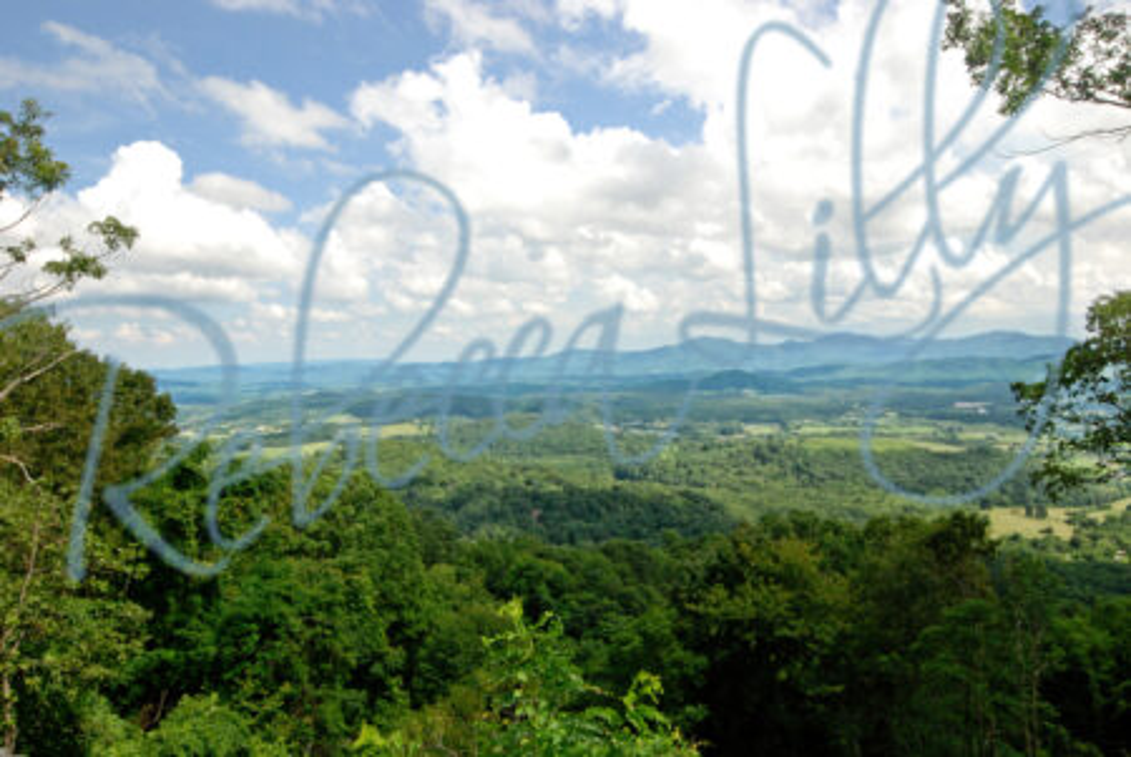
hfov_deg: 70.4
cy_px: 378
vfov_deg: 50.5
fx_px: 802
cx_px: 566
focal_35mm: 26
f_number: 18
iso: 500
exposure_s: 1/200
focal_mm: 17
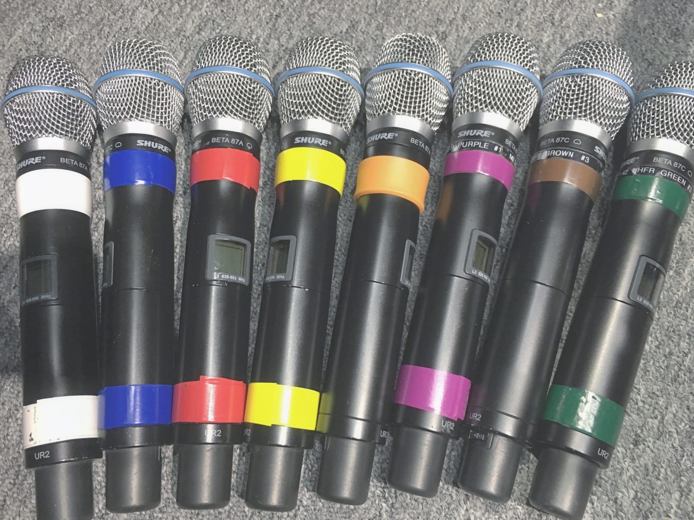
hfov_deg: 61.7
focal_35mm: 29
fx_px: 581
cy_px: 260
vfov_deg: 48.2
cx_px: 347
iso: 200
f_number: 2.2
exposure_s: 1/24
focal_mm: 4.15
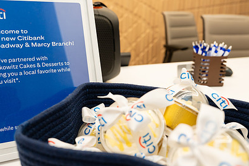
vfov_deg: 35.0
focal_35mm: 38
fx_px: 263
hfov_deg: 50.7
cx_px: 117
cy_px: 76
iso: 400
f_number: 4
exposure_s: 1/160
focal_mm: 25.5
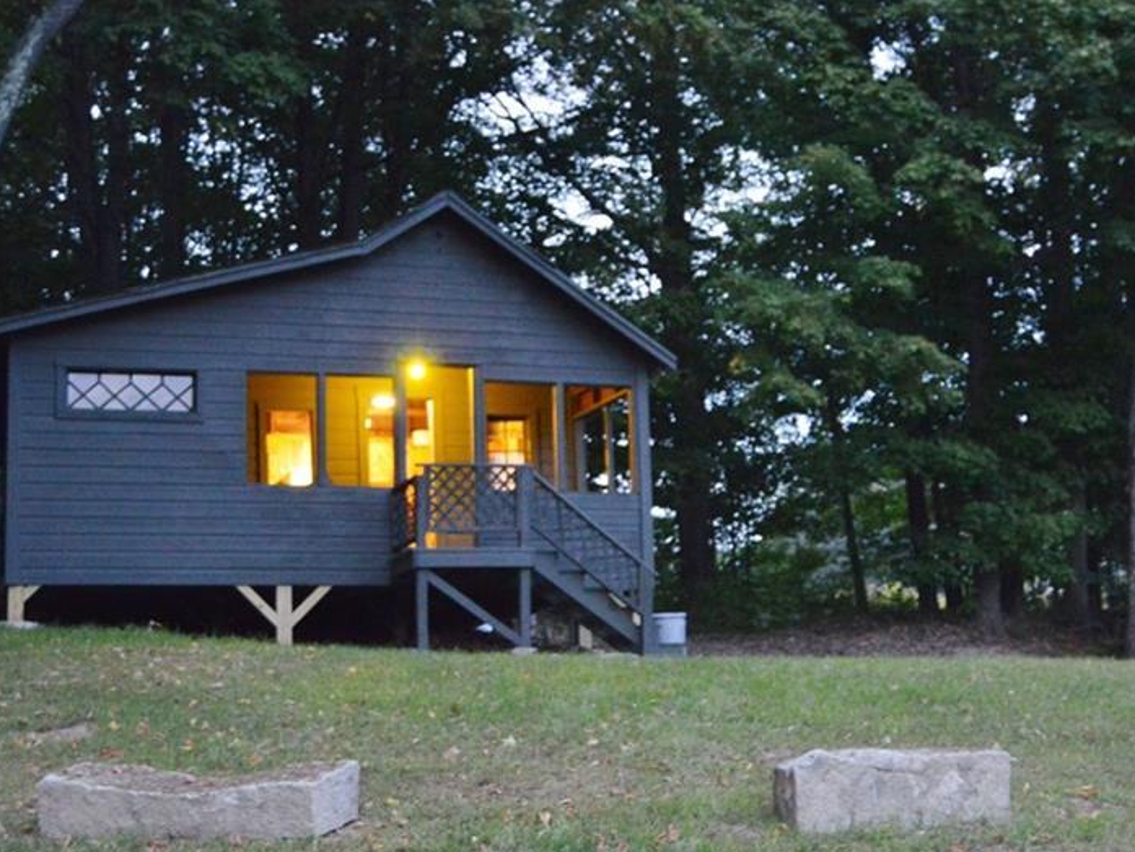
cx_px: 489
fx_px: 1804
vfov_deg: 26.5
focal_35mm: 55
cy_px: 502
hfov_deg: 34.9
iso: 3200
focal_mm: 26
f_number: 4
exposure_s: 1/13
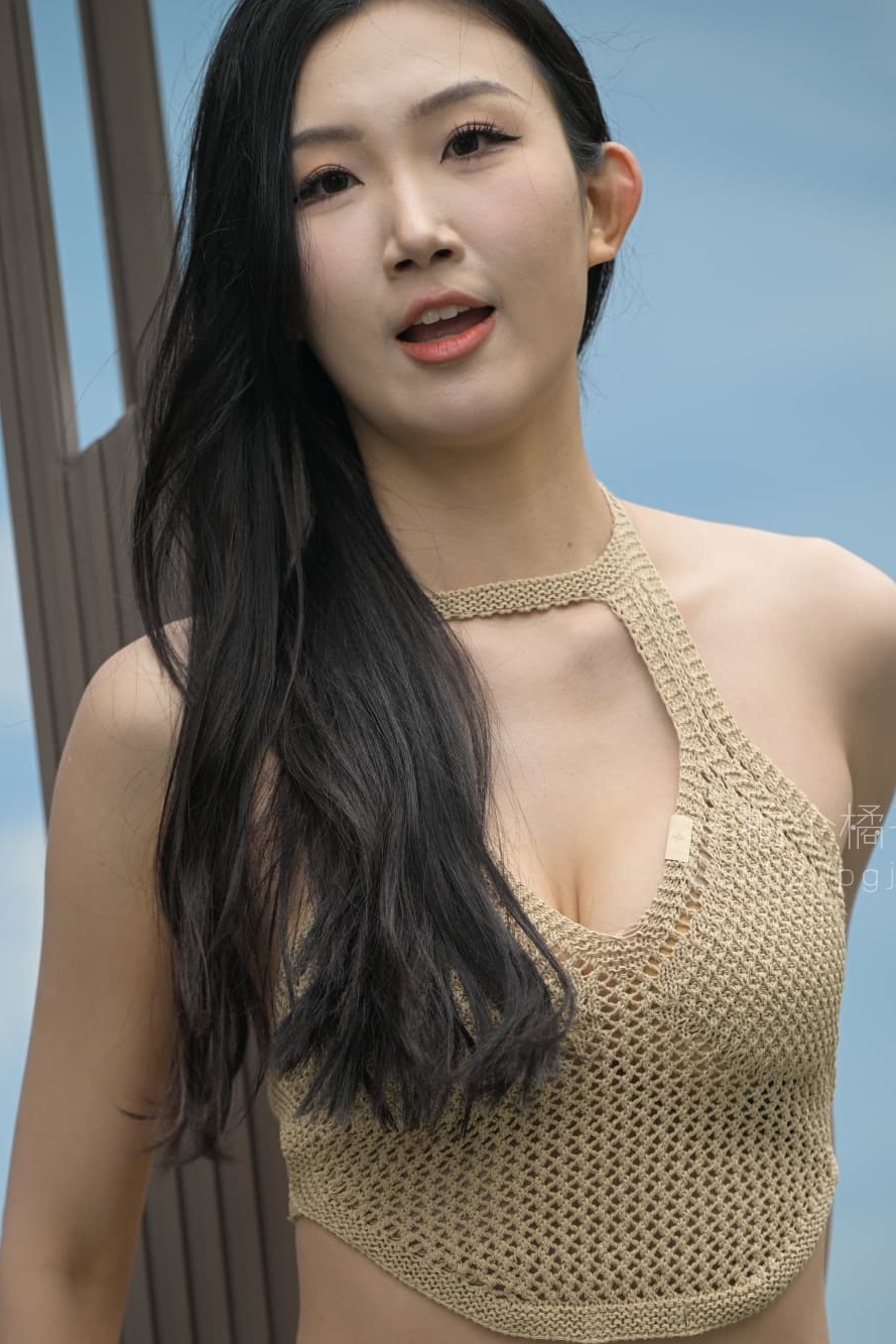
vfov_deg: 7.6
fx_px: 10077
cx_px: 456
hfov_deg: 5.1
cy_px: 797
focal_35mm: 270
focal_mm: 200
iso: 400
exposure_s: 1/500
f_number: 4
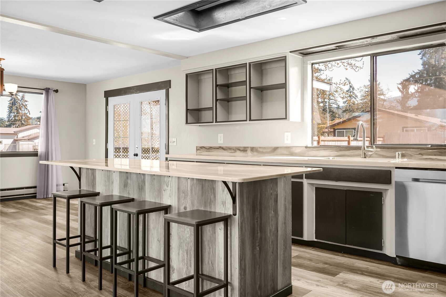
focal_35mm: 28
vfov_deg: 46.4
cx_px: 223
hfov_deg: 65.5
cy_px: 148
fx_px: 347
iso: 400
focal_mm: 28
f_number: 4.5
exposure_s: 1/200
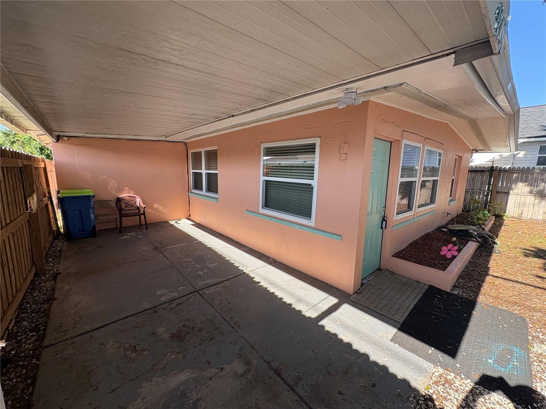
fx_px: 221
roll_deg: -1.0
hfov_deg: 102.1
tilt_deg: -8.2
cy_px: 204
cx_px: 273
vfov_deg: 85.7
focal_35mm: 14
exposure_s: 1/231
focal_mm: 2.22
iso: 40
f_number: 2.2
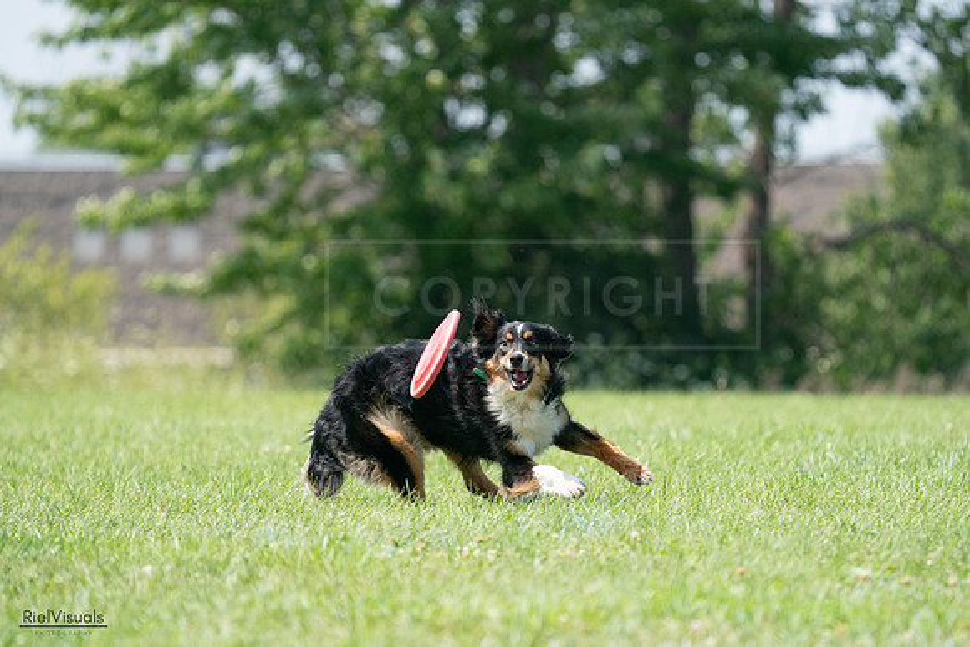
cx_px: 485
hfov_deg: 5.9
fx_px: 9351
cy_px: 324
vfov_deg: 4.0
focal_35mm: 347
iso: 2000
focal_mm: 347
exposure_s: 1/4000
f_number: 6.3
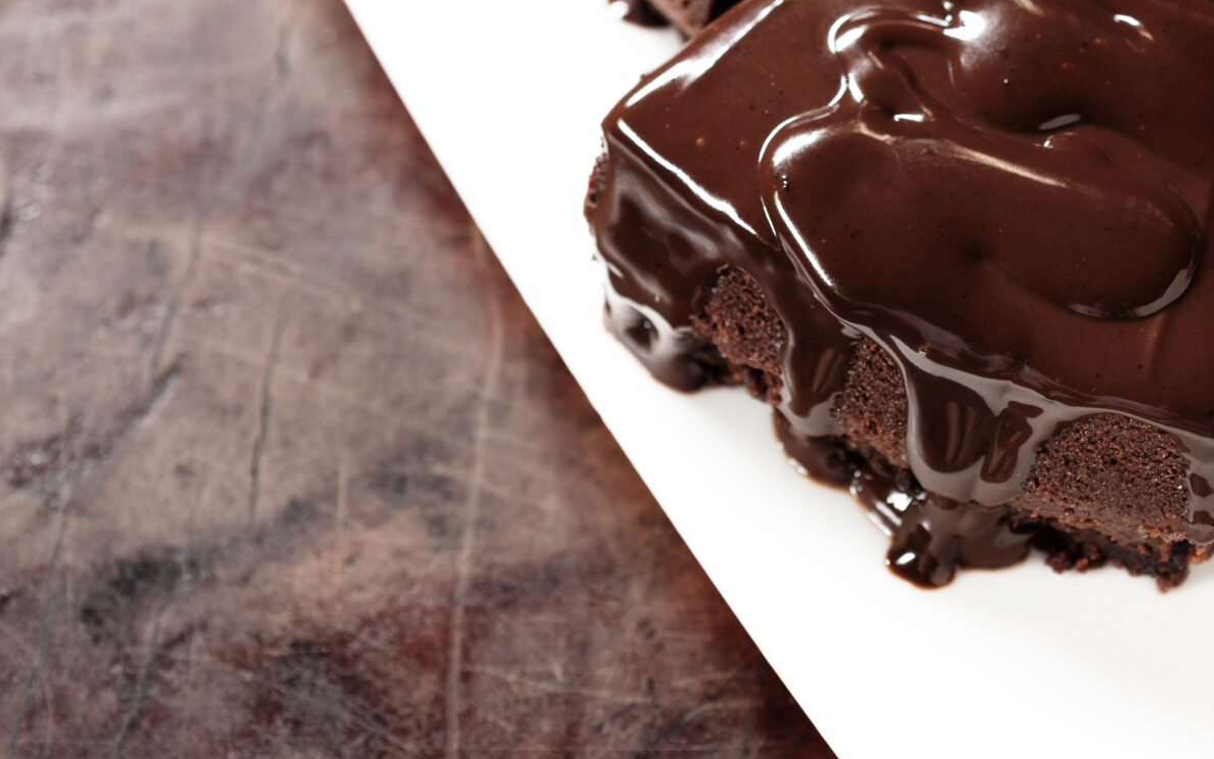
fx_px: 4369
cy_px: 14
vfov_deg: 9.9
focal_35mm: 132
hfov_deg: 15.7
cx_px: 1031
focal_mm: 60
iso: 100
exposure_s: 1/2
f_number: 7.1
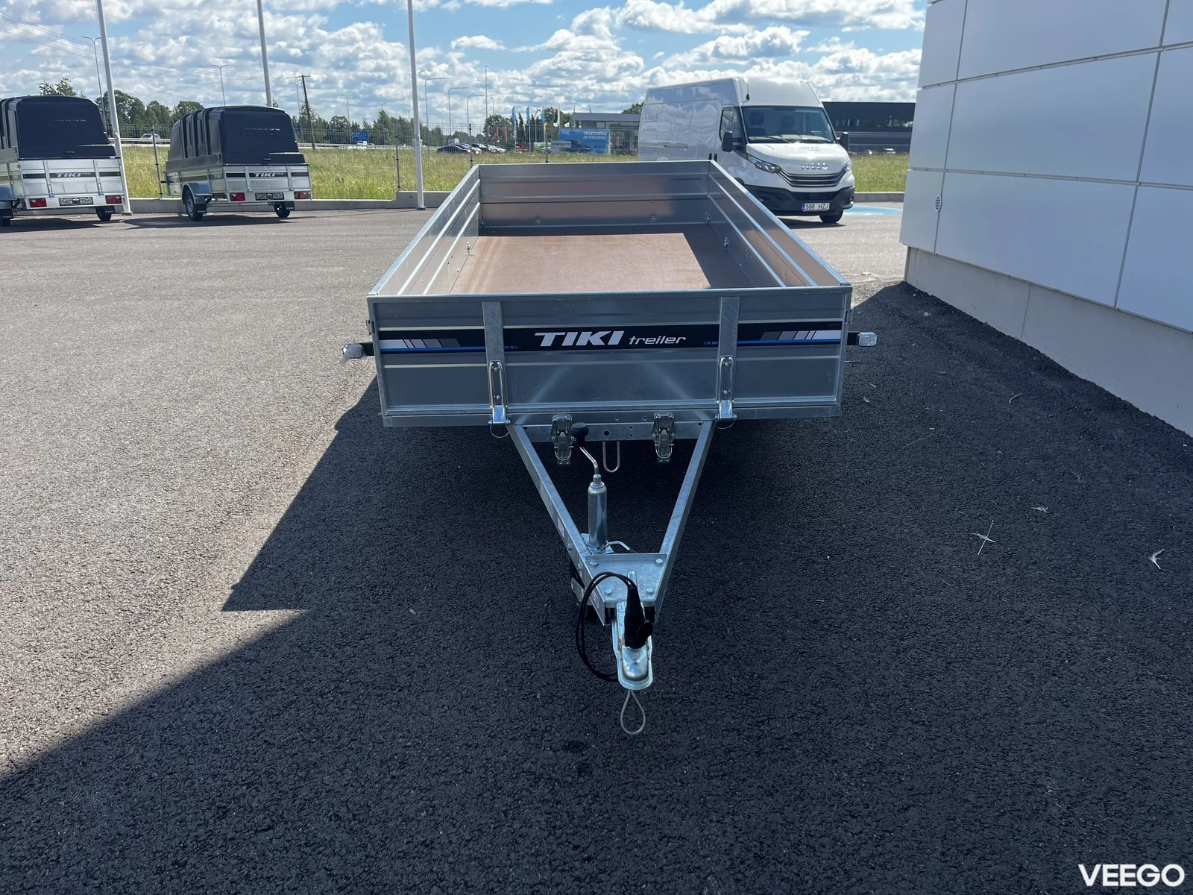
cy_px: 448
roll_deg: -0.9
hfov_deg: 67.3
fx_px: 896
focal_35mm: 26
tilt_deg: -18.1
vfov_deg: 53.1
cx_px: 596
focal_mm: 5.1
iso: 50
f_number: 1.6
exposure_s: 1/1441
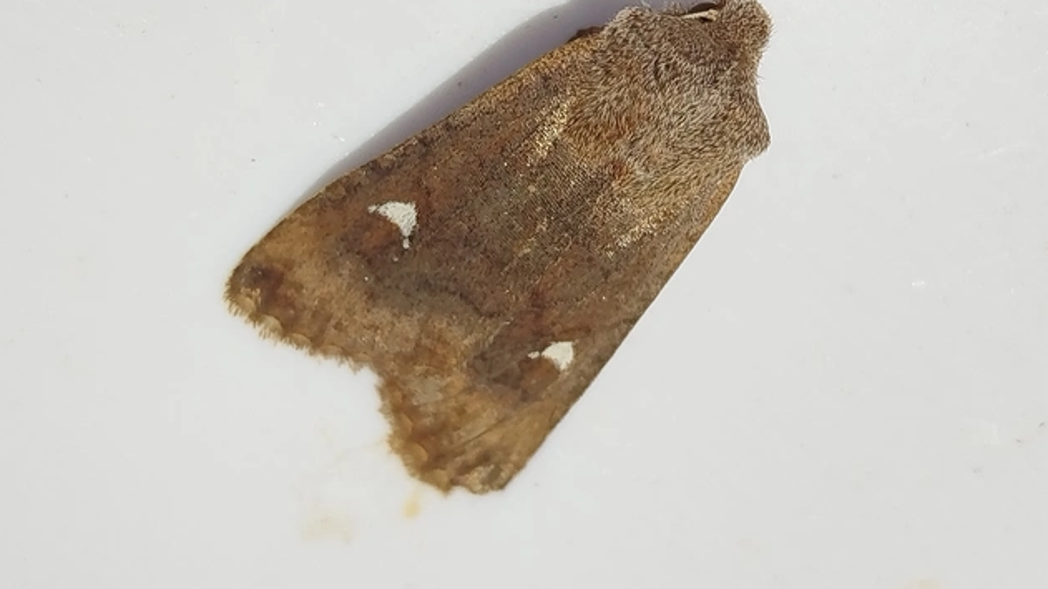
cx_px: 520
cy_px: 262
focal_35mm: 84
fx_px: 2334
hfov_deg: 25.3
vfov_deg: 14.4
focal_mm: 5.31
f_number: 1.7
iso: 80
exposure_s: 1/100
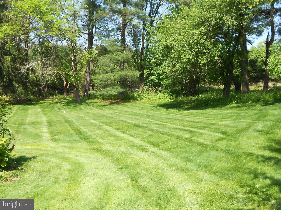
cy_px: 105
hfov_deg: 50.1
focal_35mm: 37
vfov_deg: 38.7
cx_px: 140
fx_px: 300
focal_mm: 6.7
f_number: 3.9
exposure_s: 1/320
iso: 80
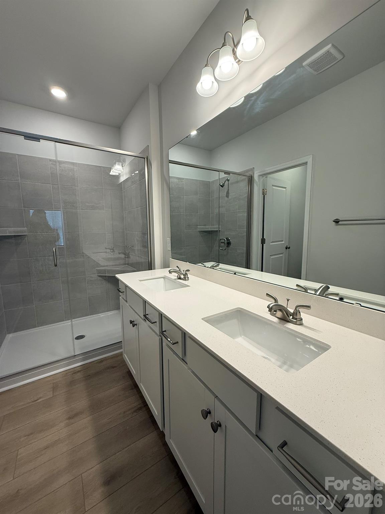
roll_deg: +0.2
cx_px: 192
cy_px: 257
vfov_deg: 102.1
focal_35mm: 14
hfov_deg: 85.7
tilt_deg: -5.8
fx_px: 208
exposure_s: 1/120
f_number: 2.2
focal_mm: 2.22
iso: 160
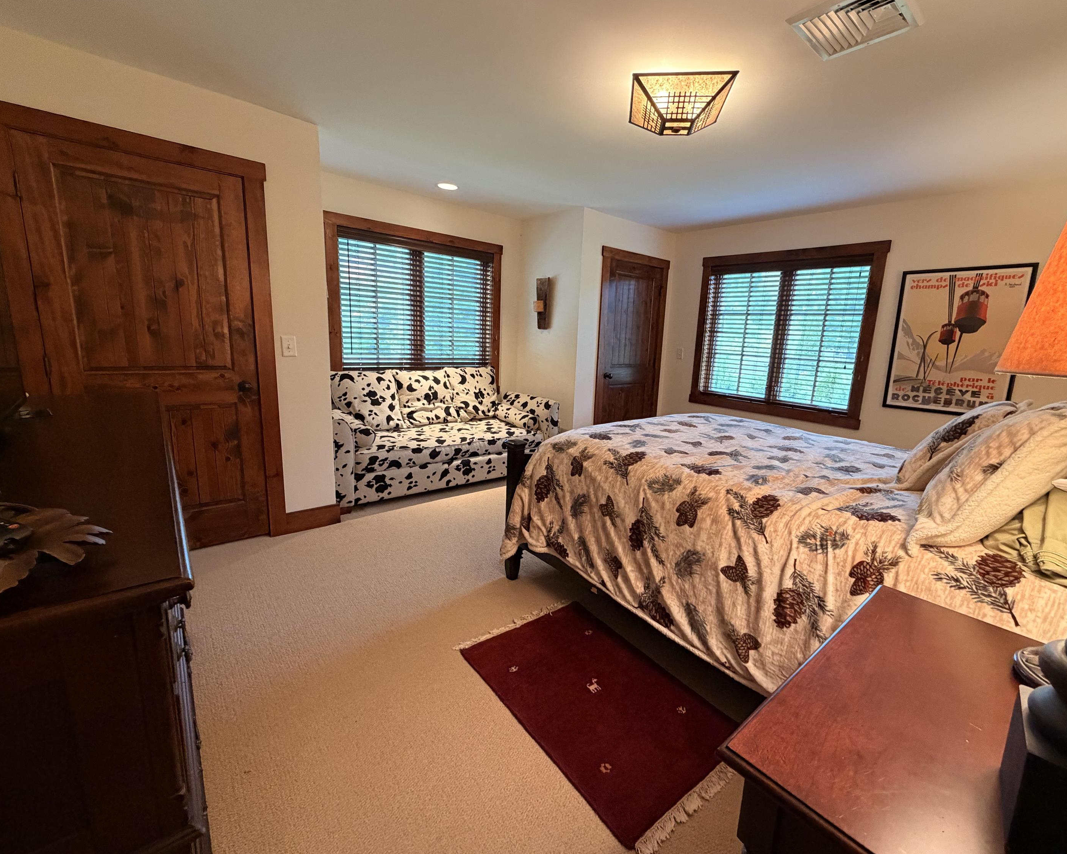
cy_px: 423
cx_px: 572
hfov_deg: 96.6
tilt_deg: -10.8
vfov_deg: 84.0
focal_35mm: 15
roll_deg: -1.9
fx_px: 474
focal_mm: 2.22
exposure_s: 1/60
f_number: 2.2
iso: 320
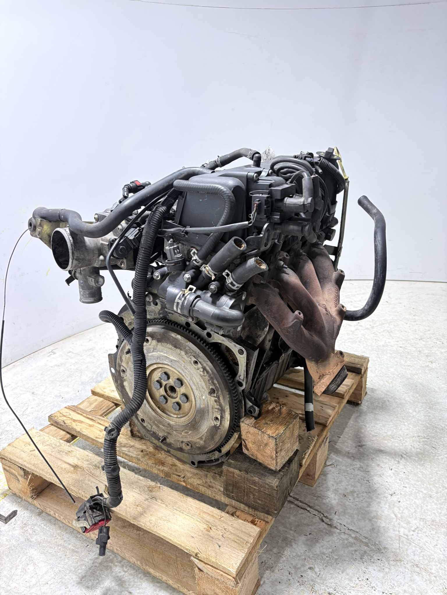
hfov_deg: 53.1
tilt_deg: -19.0
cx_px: 224
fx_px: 448
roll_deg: +3.0
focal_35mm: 26
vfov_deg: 67.3
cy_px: 298
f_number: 1.6
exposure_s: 1/120
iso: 160
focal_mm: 5.96
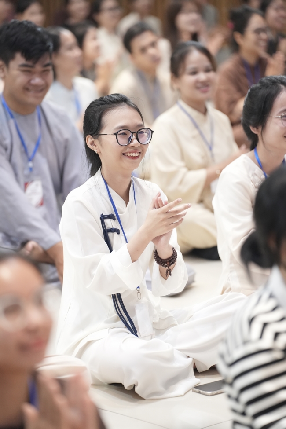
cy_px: 214
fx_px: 1787
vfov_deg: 13.7
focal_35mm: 150
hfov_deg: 9.1
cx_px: 143
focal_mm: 150
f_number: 2.8
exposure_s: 1/200
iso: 4000
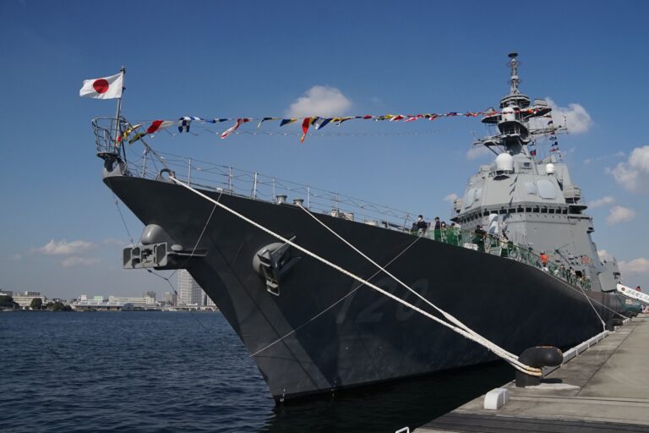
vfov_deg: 47.9
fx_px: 487
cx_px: 324
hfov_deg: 67.4
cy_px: 216
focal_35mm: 27
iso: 800
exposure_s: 1/4000
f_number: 8
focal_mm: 18
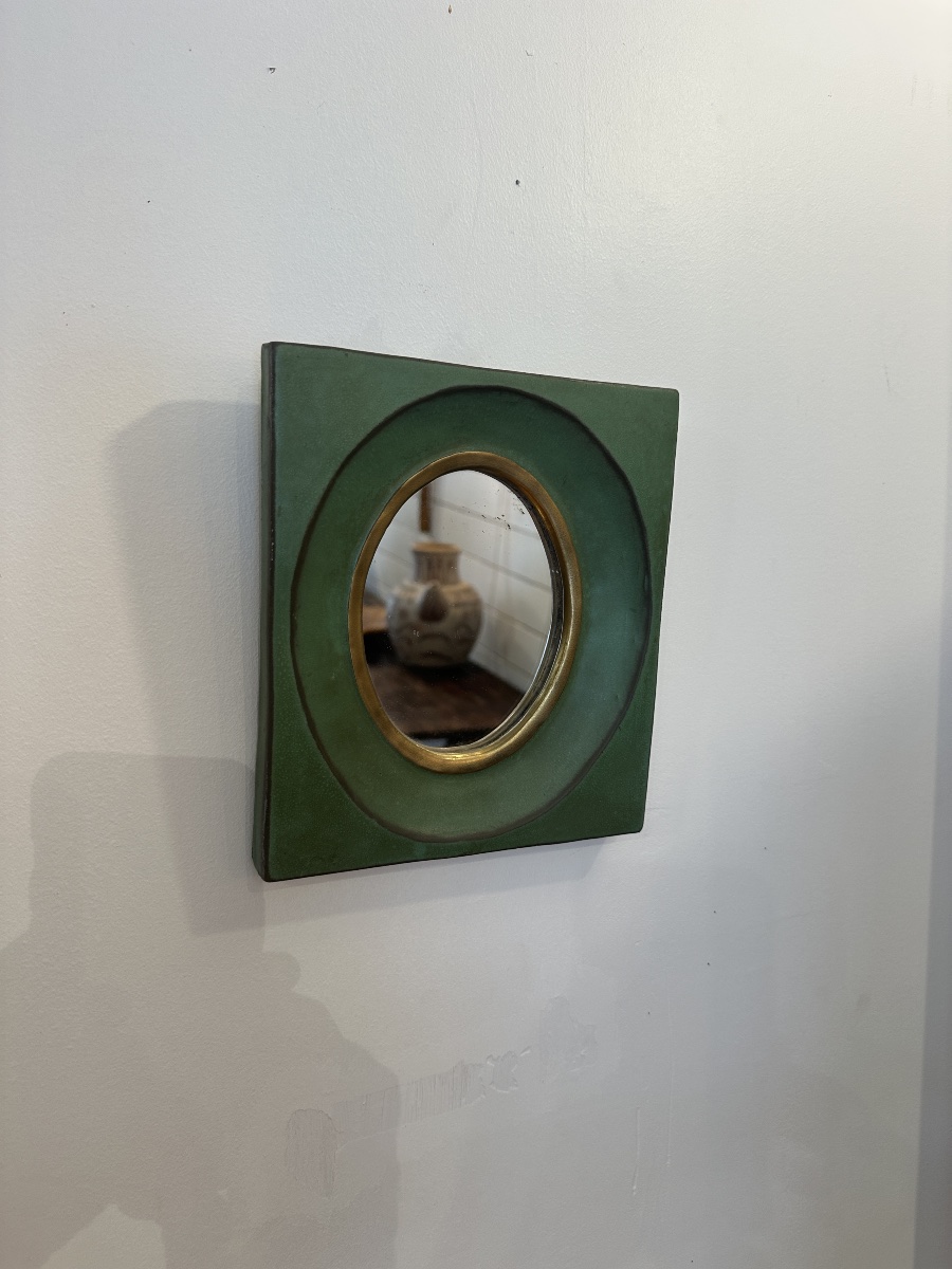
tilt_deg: -4.3
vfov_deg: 71.6
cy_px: 634
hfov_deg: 56.8
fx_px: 880
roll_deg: +0.5
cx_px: 476
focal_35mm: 24
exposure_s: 1/100
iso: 125
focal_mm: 6.86
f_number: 1.78
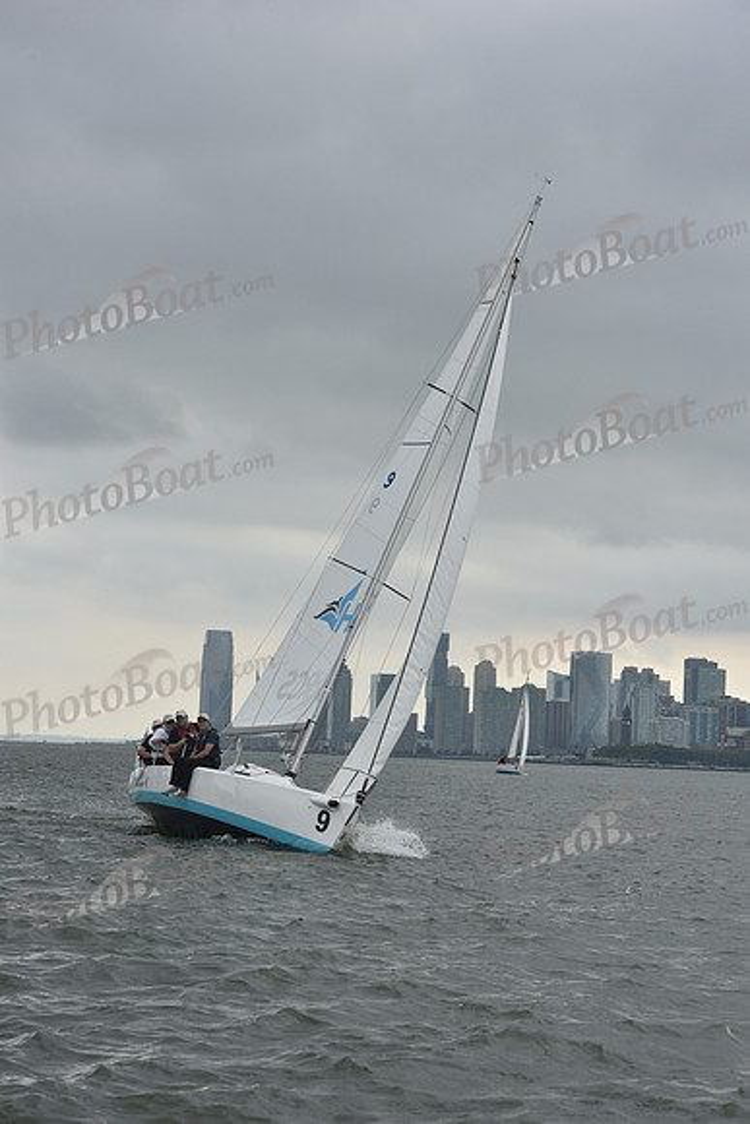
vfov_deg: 28.8
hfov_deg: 19.5
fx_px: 2186
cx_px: 375
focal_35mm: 70
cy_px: 562
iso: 400
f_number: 10
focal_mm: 70
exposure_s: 1/800
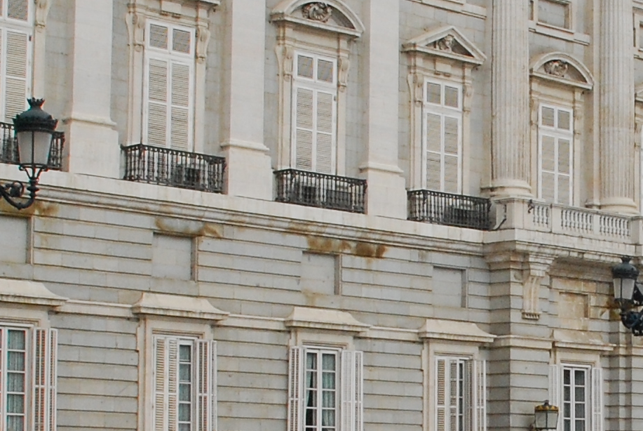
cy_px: 353
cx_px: 593
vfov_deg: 12.0
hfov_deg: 17.6
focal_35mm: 114
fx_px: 2039
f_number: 10
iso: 400
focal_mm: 18
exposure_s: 1/400
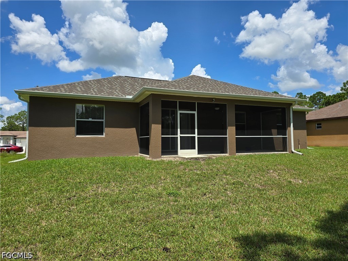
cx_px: 174
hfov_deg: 73.9
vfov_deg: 58.9
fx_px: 231
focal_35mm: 23
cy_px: 130
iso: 12
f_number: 1.7
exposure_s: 1/1041
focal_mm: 6.3
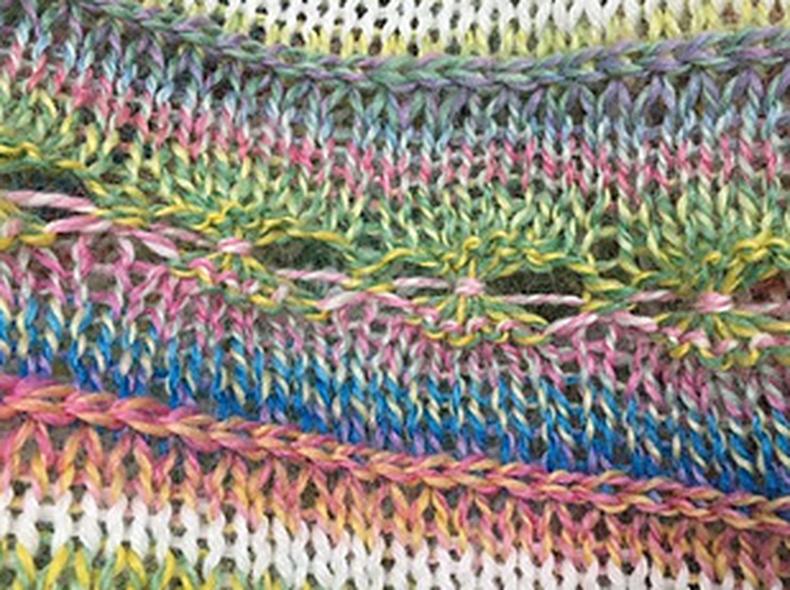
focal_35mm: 47
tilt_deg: +11.9
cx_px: 412
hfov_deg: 40.5
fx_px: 1071
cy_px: 282
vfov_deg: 30.8
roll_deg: +18.6
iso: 50
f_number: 2.2
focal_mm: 4.15
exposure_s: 1/33
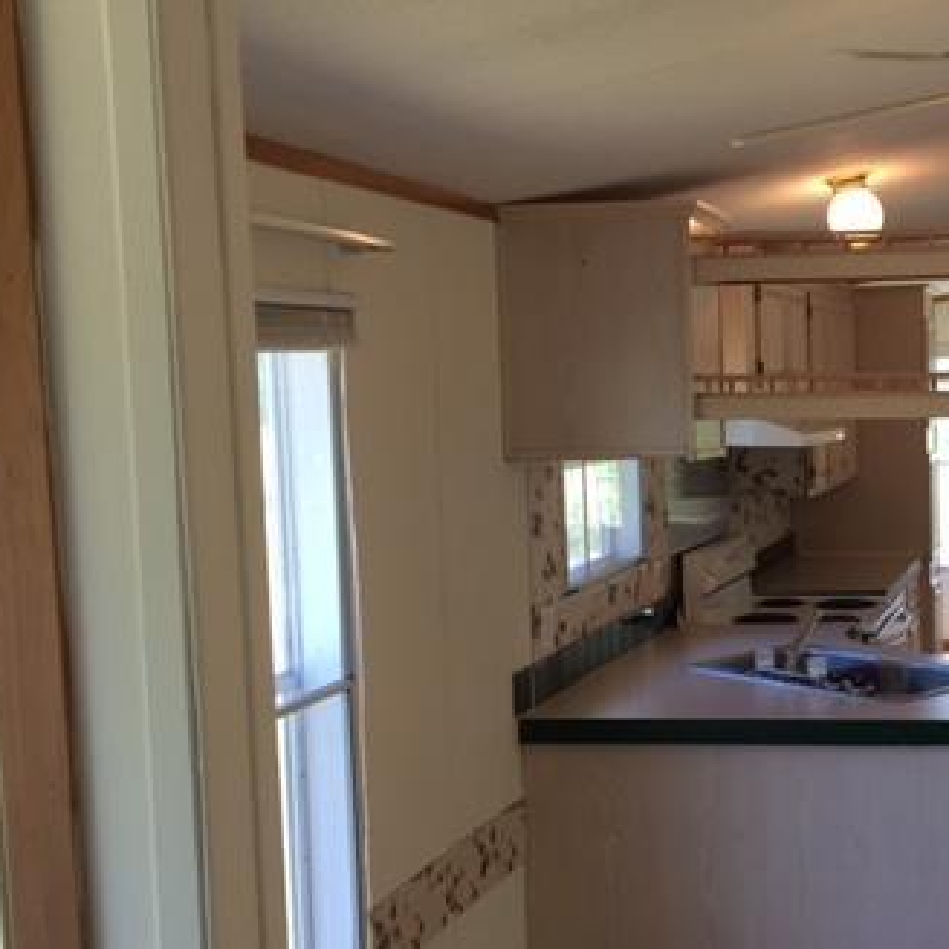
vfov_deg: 34.0
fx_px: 1551
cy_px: 501
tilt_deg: -5.0
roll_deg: +1.2
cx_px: 836
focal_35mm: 50
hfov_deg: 32.5
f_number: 2.2
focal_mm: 4.15
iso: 50
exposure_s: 1/120
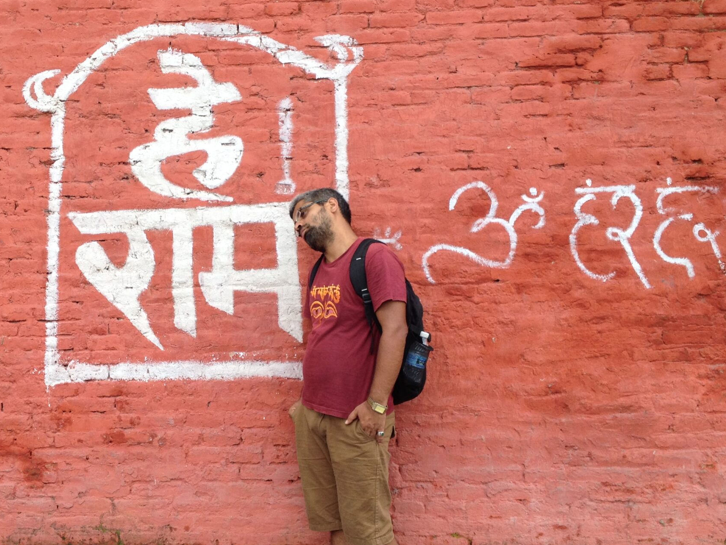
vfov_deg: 27.5
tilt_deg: -2.6
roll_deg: +0.1
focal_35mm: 53
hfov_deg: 35.9
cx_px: 264
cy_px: 269
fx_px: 1111
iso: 50
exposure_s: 1/274
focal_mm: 4.28
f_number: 2.4
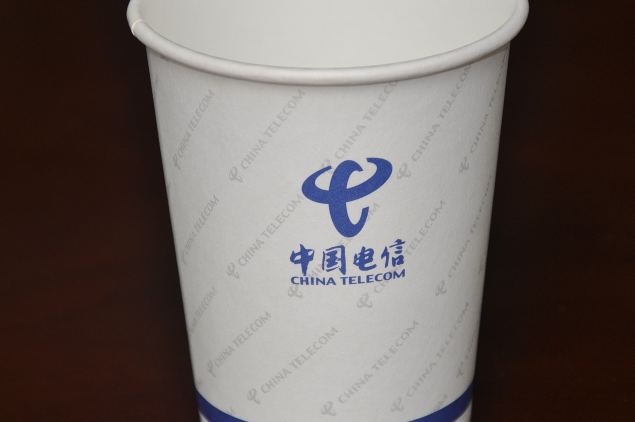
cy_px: 208
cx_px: 359
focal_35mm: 258
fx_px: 4542
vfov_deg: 5.3
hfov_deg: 8.0
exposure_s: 1/80
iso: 200
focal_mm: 105
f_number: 5.6
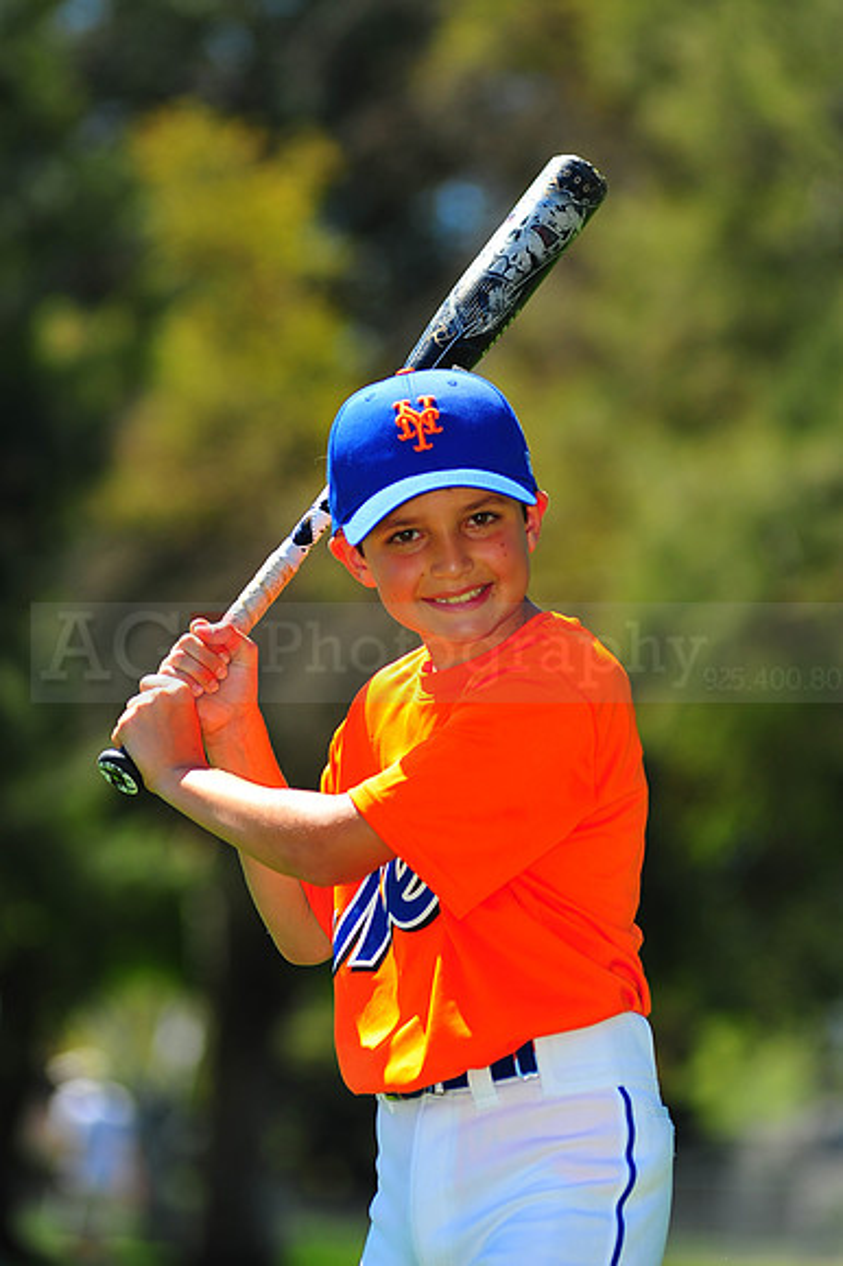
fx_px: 6330
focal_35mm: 180
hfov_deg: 7.6
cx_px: 422
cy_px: 633
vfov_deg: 11.4
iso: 200
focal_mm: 180
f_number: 4.5
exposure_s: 1/800
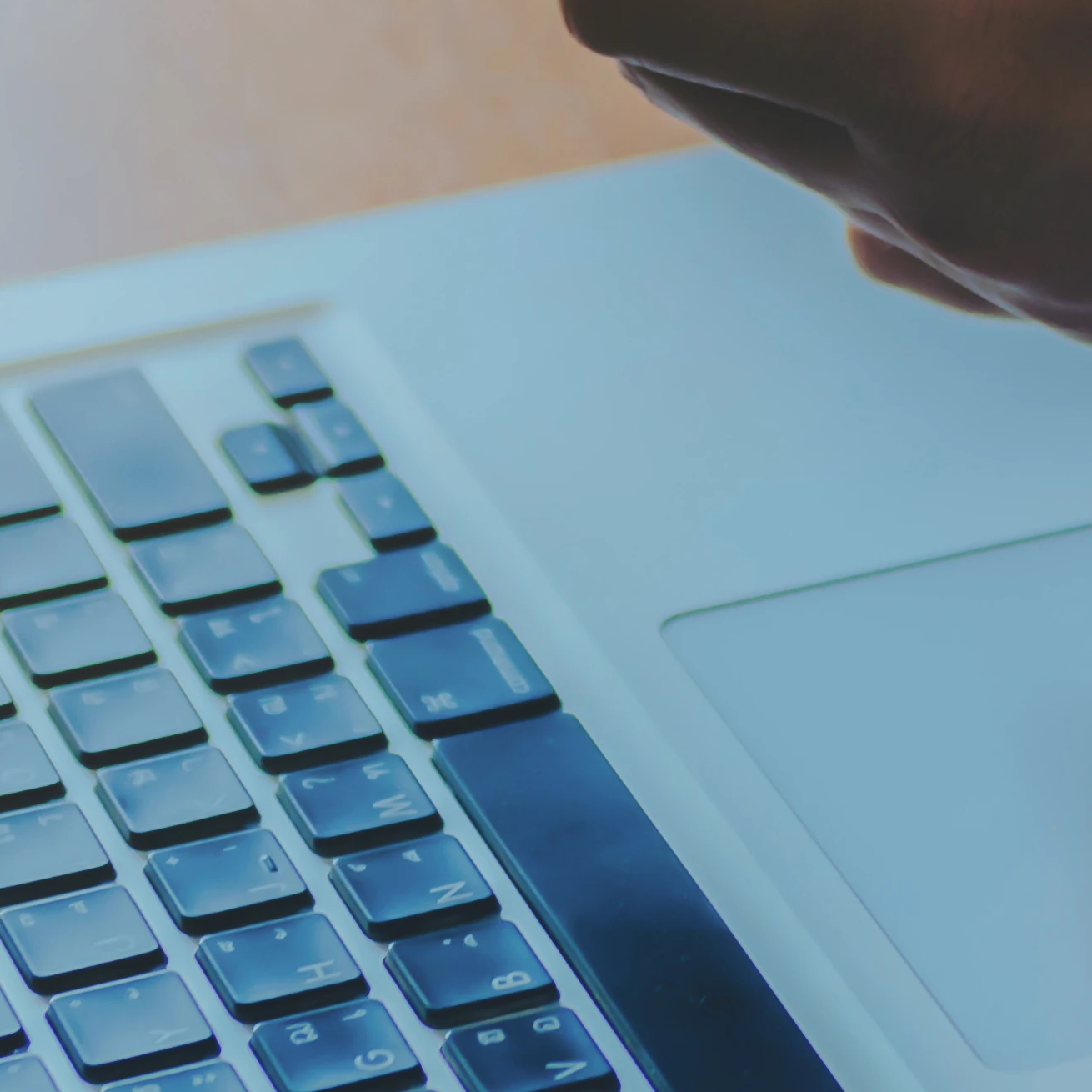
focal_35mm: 225
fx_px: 8030
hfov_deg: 7.8
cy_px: -223
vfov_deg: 7.7
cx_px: 1019
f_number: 2.8
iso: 320
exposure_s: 1/80
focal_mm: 42
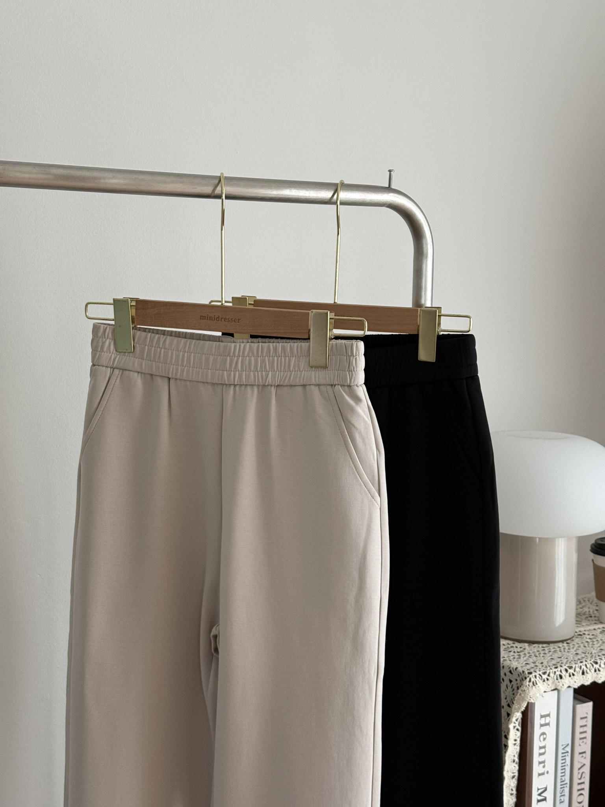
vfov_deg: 39.7
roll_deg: -1.3
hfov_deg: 30.3
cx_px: 302
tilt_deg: -4.4
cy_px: 404
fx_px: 1119
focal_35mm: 48
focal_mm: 6.76
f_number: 1.78
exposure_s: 1/60
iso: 100
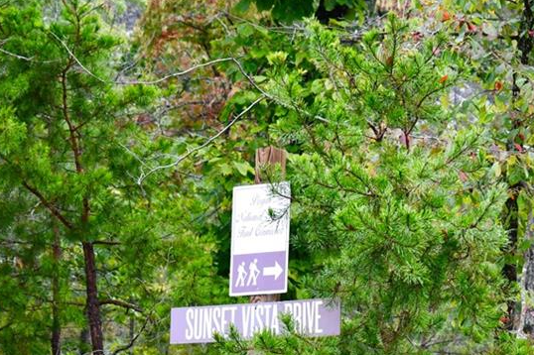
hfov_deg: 13.2
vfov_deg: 8.8
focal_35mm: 156
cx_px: 257
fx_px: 2312
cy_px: 253
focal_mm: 55
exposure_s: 1/250
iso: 450
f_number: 5.6
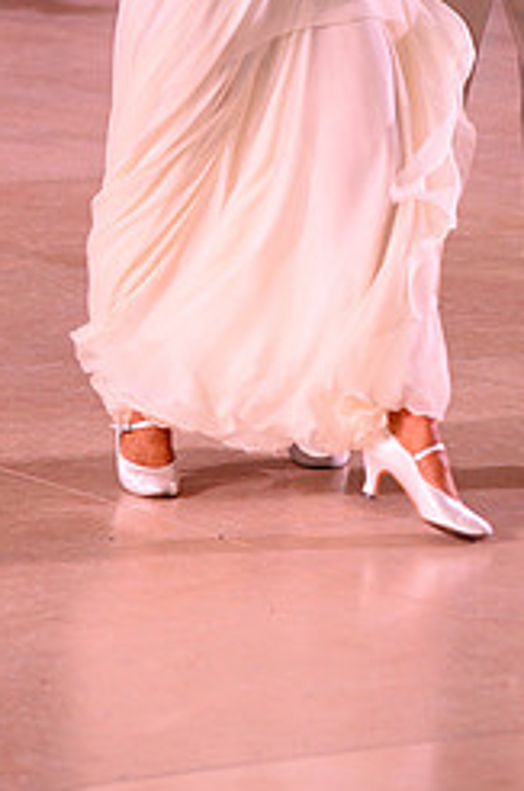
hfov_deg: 5.2
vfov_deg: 7.8
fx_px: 5788
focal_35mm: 264
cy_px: -119
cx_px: 294
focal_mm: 112
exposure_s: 1/250
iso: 2500
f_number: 5
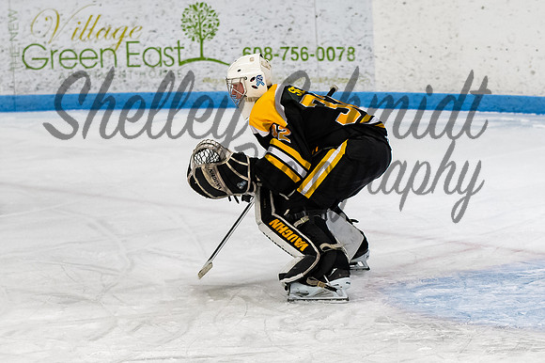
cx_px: 279
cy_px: 137
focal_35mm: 238
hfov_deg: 8.7
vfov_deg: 5.8
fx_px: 3602
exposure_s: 1/800
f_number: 3.2
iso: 2000
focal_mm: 102
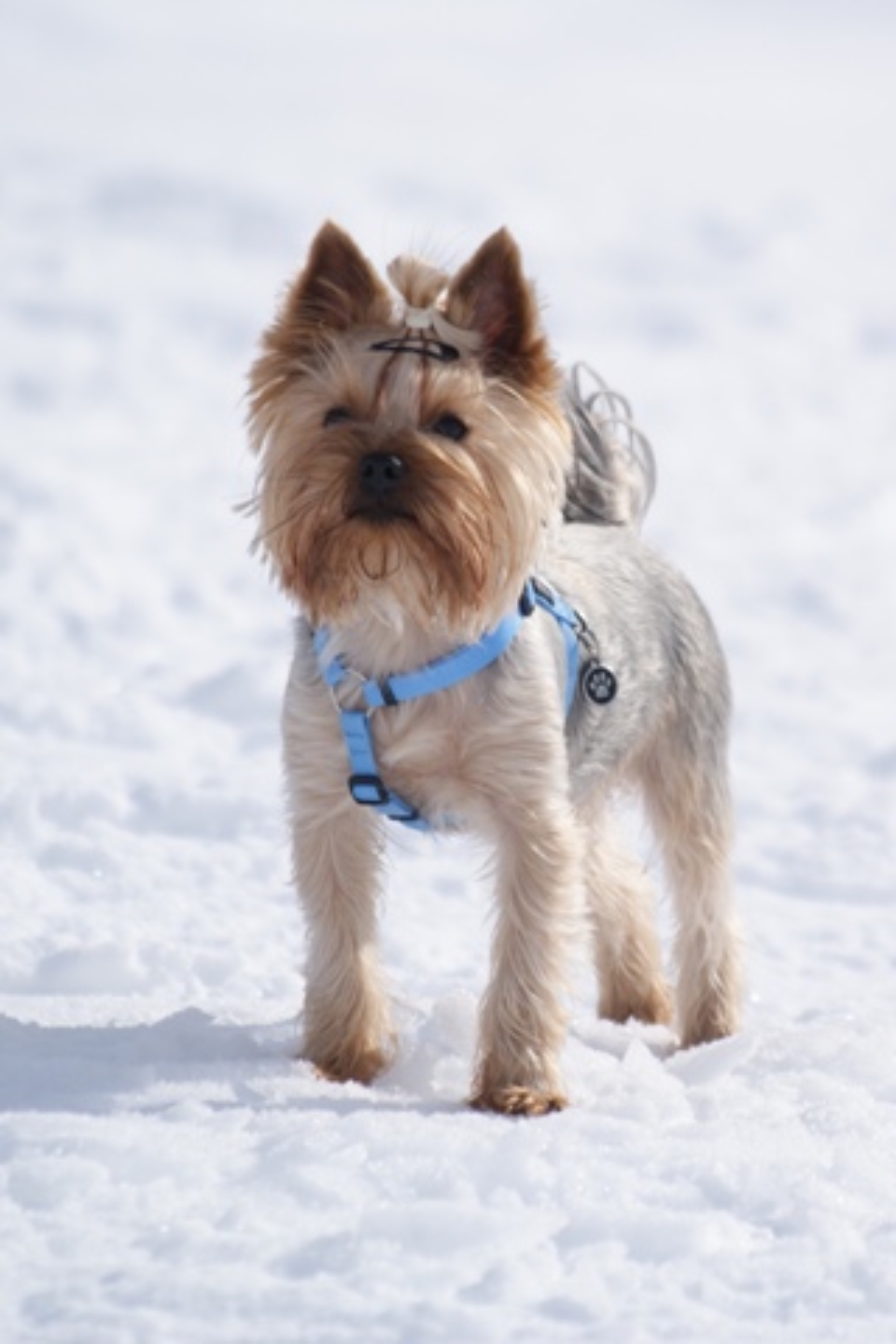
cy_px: 672
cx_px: 448
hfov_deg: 4.4
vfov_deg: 6.5
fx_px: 11759
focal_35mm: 315
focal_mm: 210
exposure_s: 1/640
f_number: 6.3
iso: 100
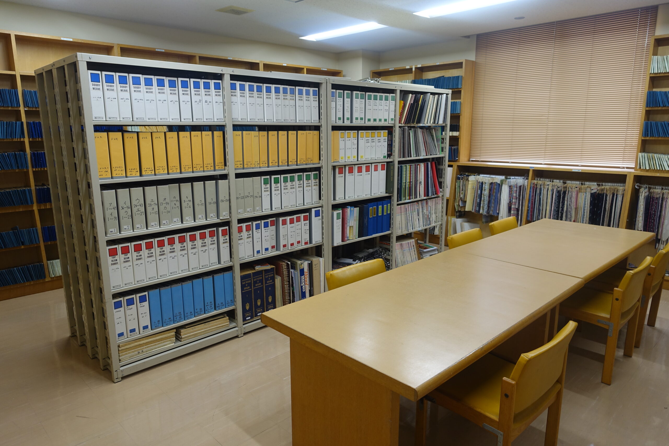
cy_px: 223
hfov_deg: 73.7
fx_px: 446
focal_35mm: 24
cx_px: 334
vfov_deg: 53.1
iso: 125
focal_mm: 8.8
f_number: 2.8
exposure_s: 1/40
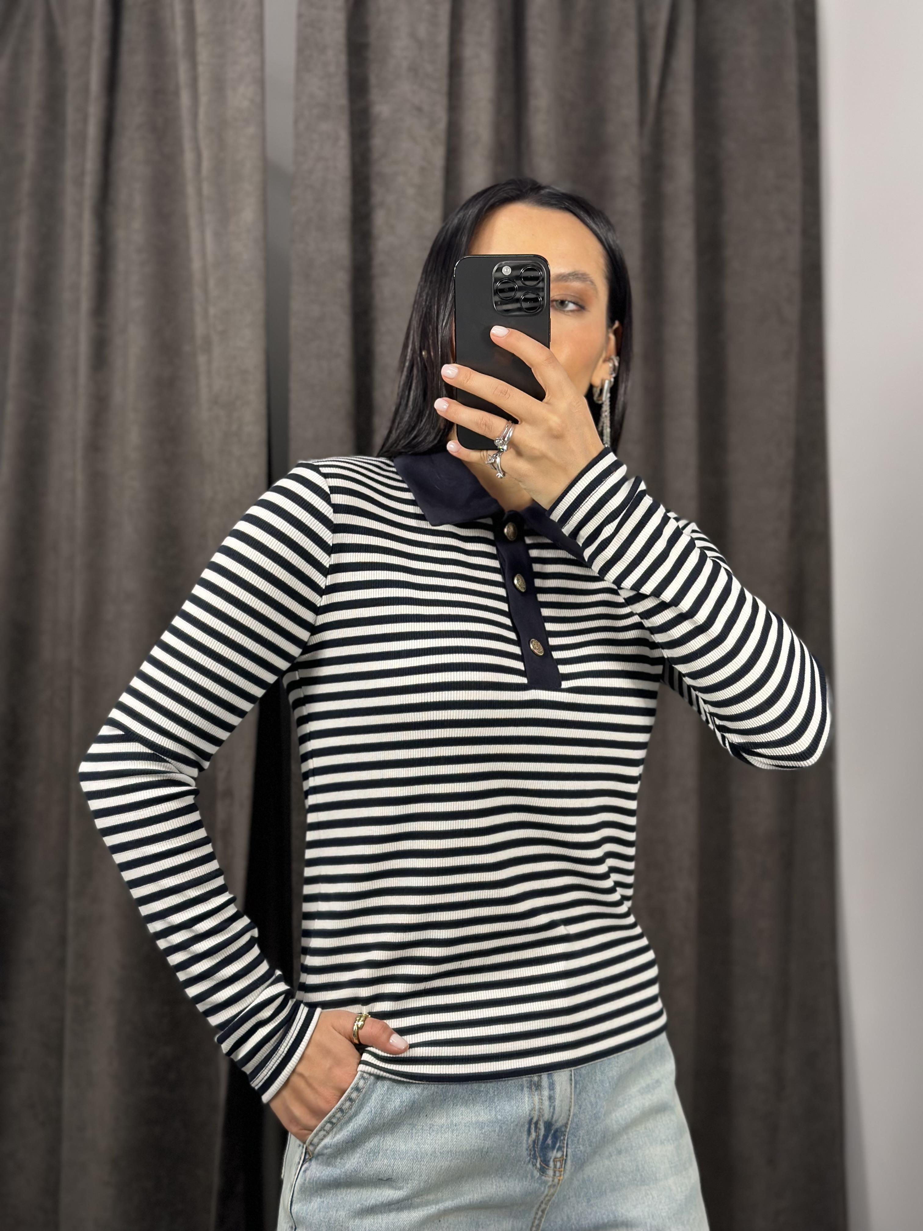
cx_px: 462
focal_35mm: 48
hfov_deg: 30.3
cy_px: 616
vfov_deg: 39.7
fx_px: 1706
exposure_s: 1/100
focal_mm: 6.86
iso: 125
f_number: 1.78
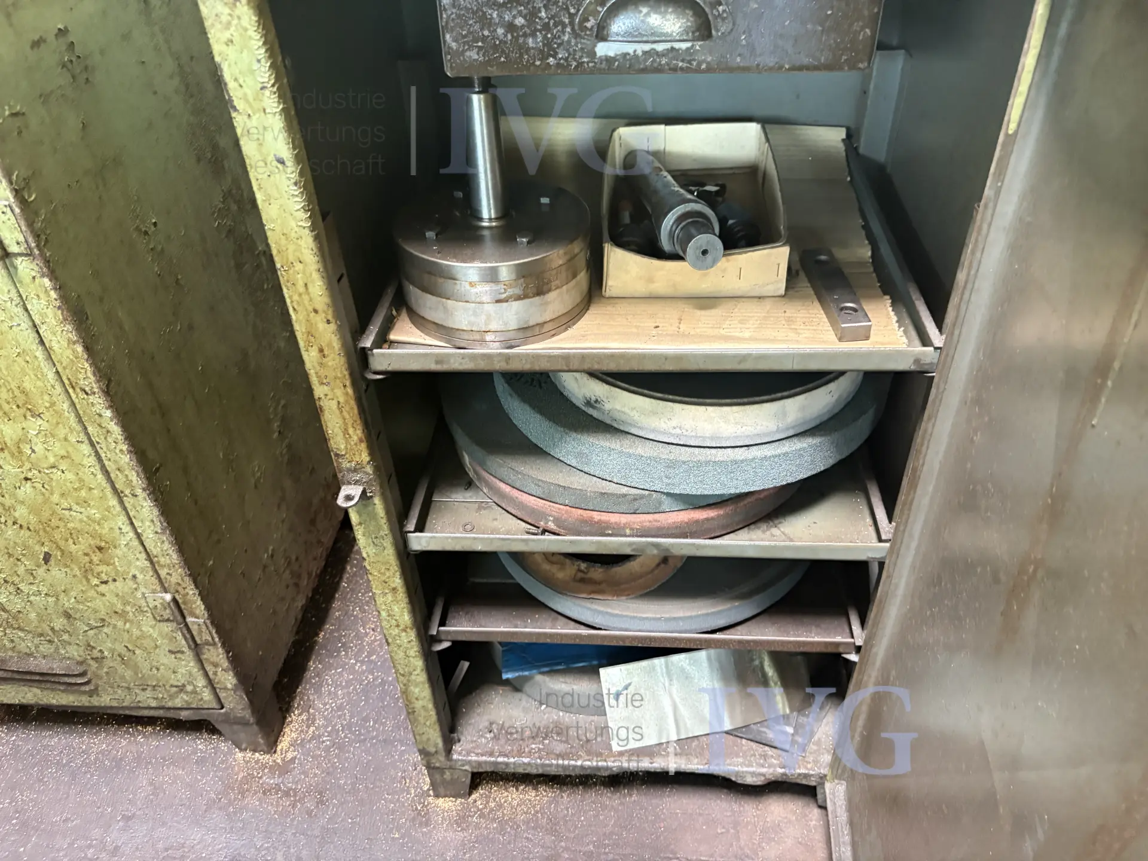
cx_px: 574
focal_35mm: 26
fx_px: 862
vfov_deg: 53.1
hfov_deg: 67.3
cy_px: 430
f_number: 1.6
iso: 500
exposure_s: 1/57
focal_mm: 5.96
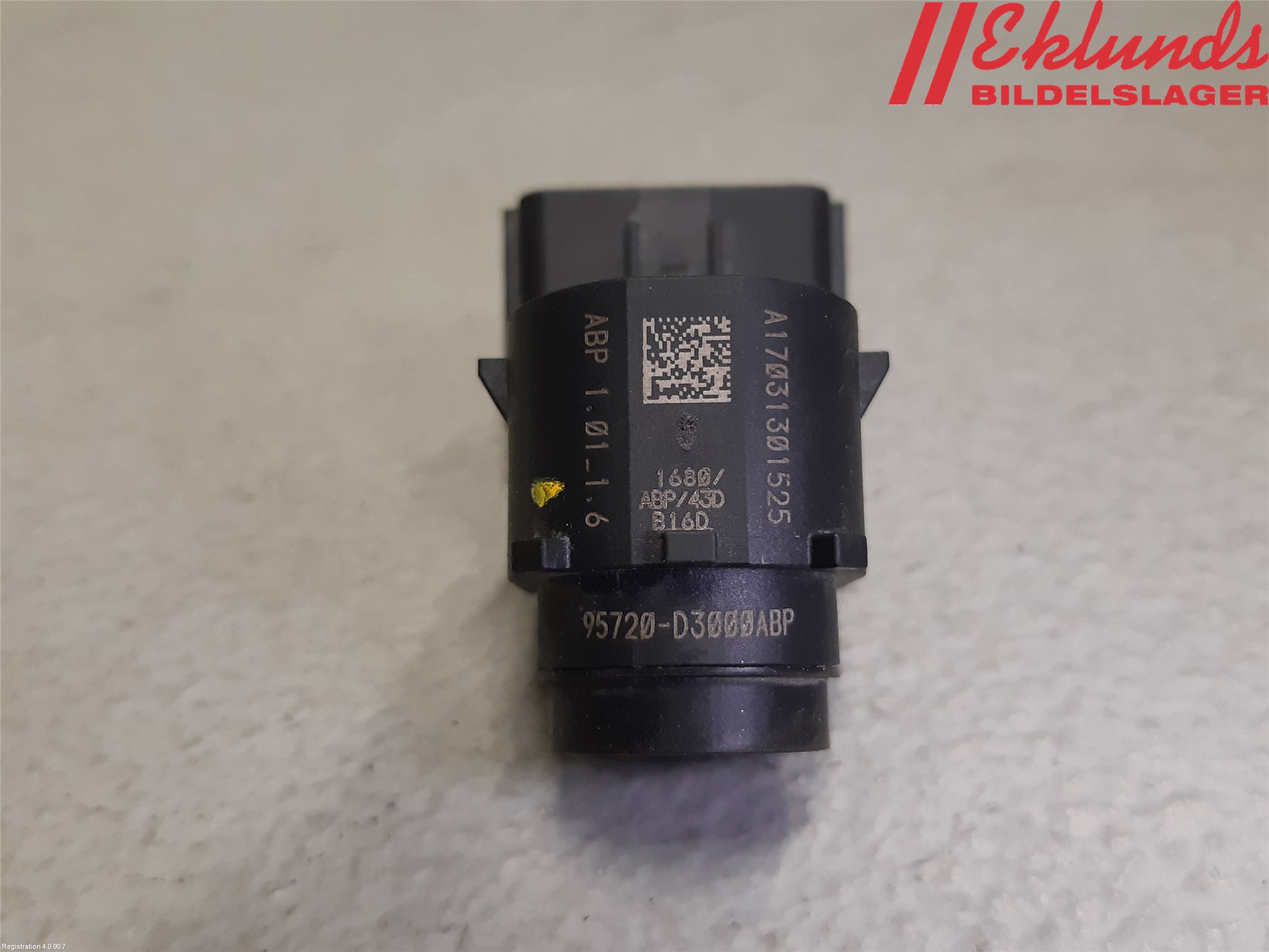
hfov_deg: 67.3
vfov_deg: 53.1
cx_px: 634
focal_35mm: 26
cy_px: 476
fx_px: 953
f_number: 1.7
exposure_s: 1/50
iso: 125
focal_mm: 3.93
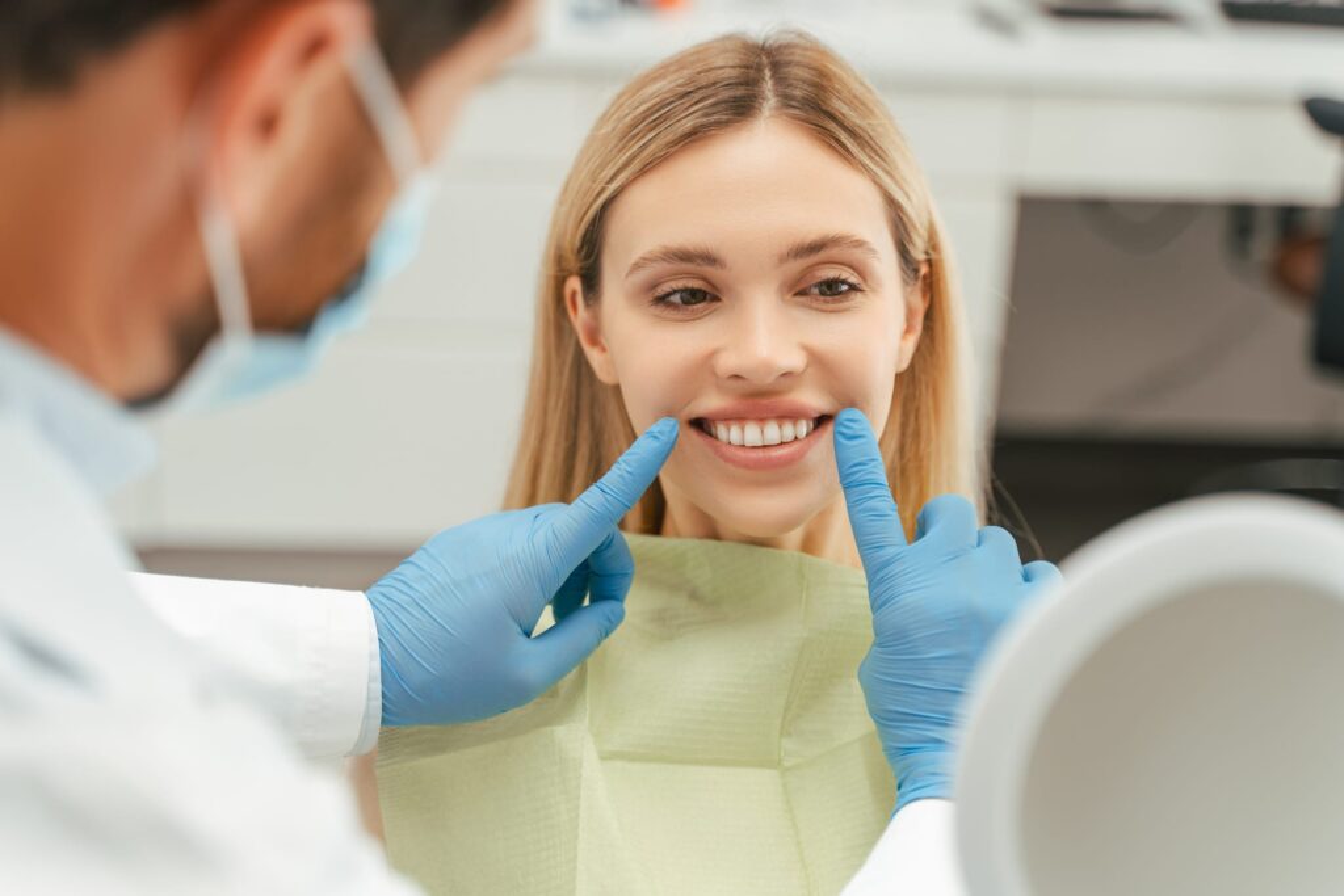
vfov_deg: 21.9
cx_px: 672
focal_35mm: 62
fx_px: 2315
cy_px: 448
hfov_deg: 32.4
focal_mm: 62
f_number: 2.8
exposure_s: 1/200
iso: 160
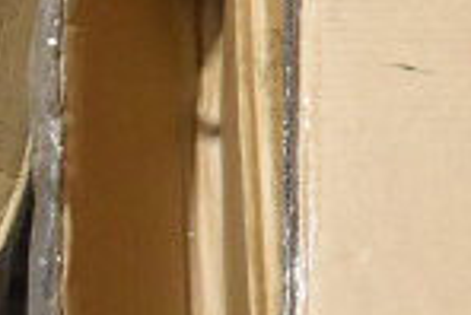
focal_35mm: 148
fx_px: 1938
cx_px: 936
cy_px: 103
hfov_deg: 12.3
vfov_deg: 9.3
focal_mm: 24
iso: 6400
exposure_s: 1/250
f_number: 8
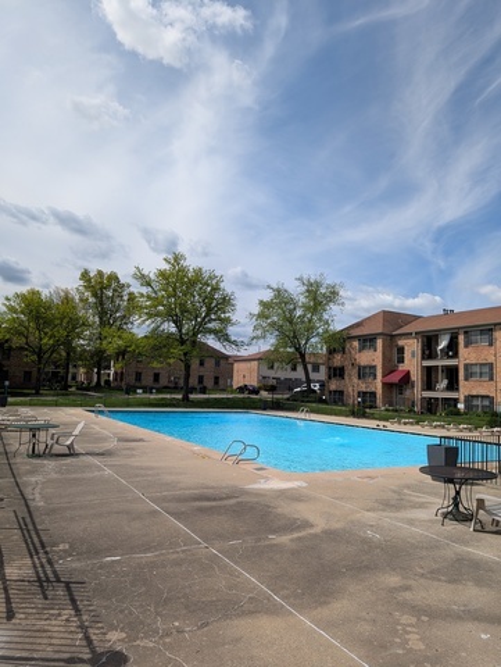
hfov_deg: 56.9
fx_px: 462
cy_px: 334
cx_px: 250
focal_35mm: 24
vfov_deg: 71.5
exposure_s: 1/1672
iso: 25
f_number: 1.68
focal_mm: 6.9
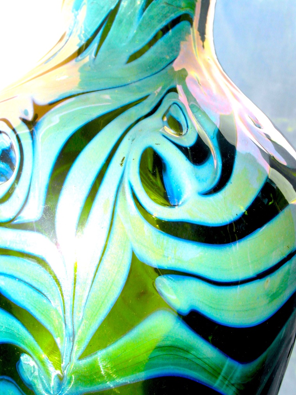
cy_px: 204
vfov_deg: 30.7
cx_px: 163
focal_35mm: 63
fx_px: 719
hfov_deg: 23.3
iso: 80
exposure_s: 1/350
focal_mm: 8.7
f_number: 4.2
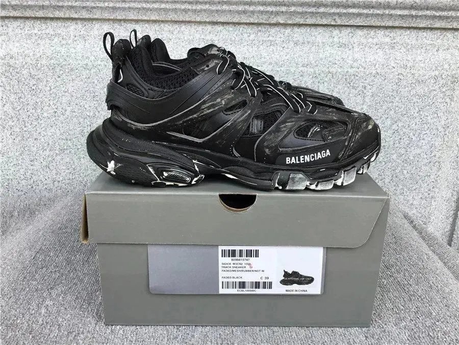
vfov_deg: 45.4
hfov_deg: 58.4
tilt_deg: -19.1
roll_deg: -1.2
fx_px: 411
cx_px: 230
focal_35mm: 31
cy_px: 172
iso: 25
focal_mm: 3.3
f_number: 2.4
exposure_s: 1/152
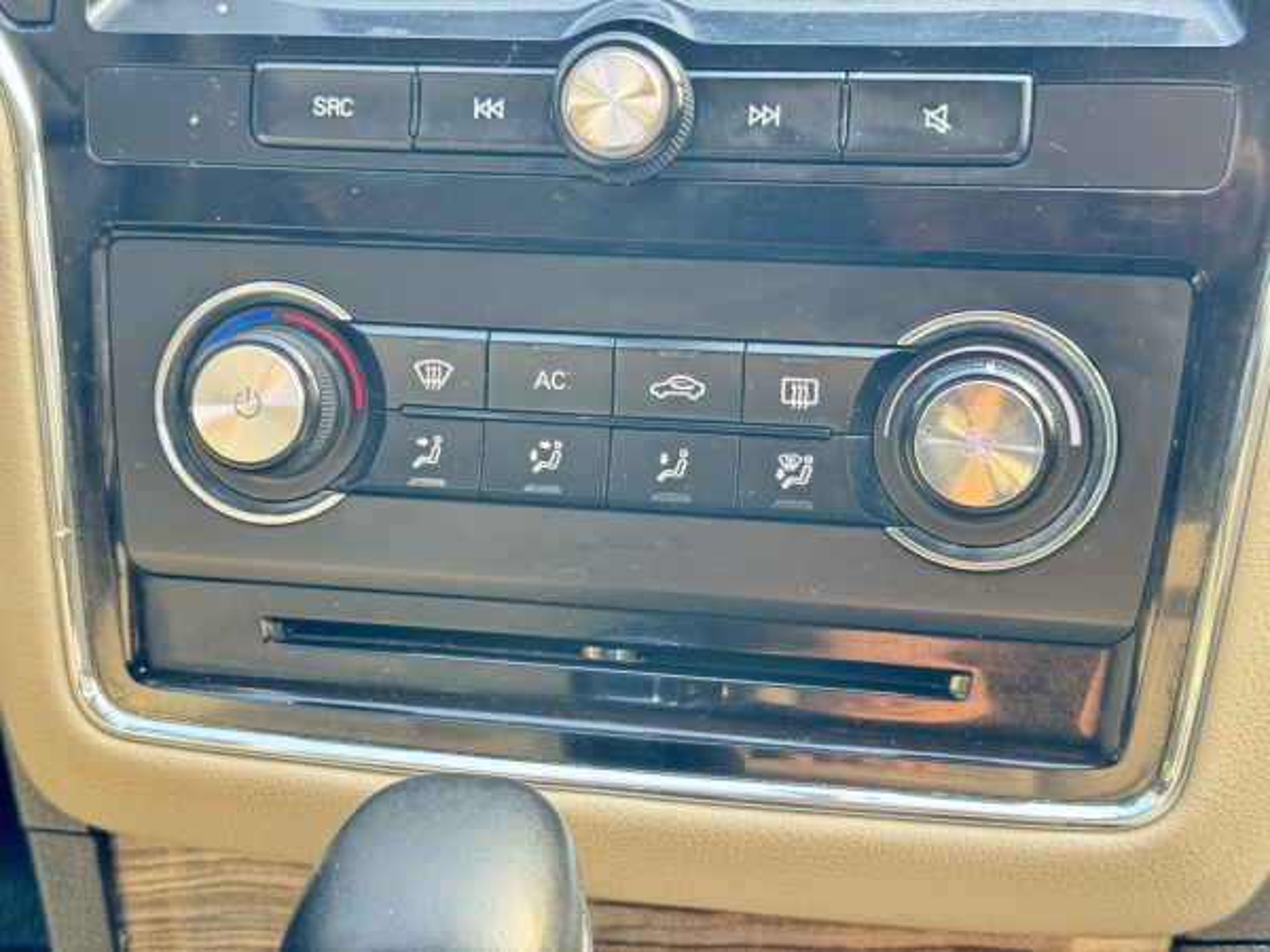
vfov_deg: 30.3
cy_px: 476
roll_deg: +0.5
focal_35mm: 48
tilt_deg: -26.0
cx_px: 635
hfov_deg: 39.7
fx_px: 1761
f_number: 1.78
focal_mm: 6.76
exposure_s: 1/60
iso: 250
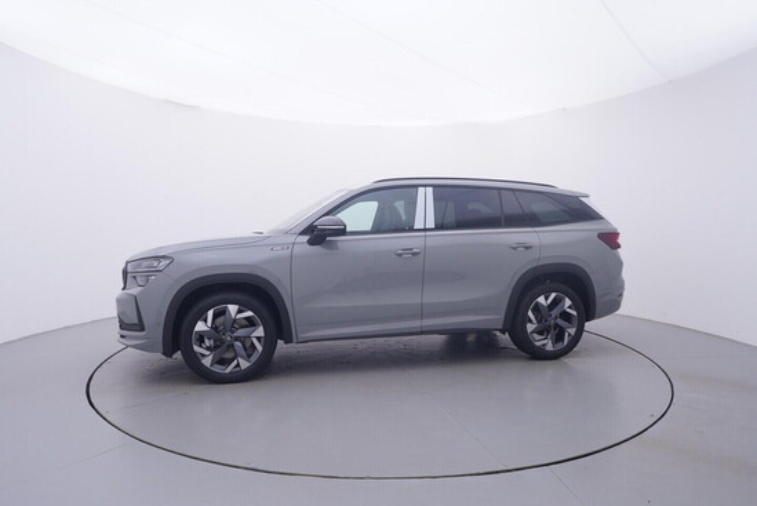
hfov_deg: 77.3
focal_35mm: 22
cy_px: 253
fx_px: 473
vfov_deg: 56.2
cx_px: 378
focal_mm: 15
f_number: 5
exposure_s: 1/80
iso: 200
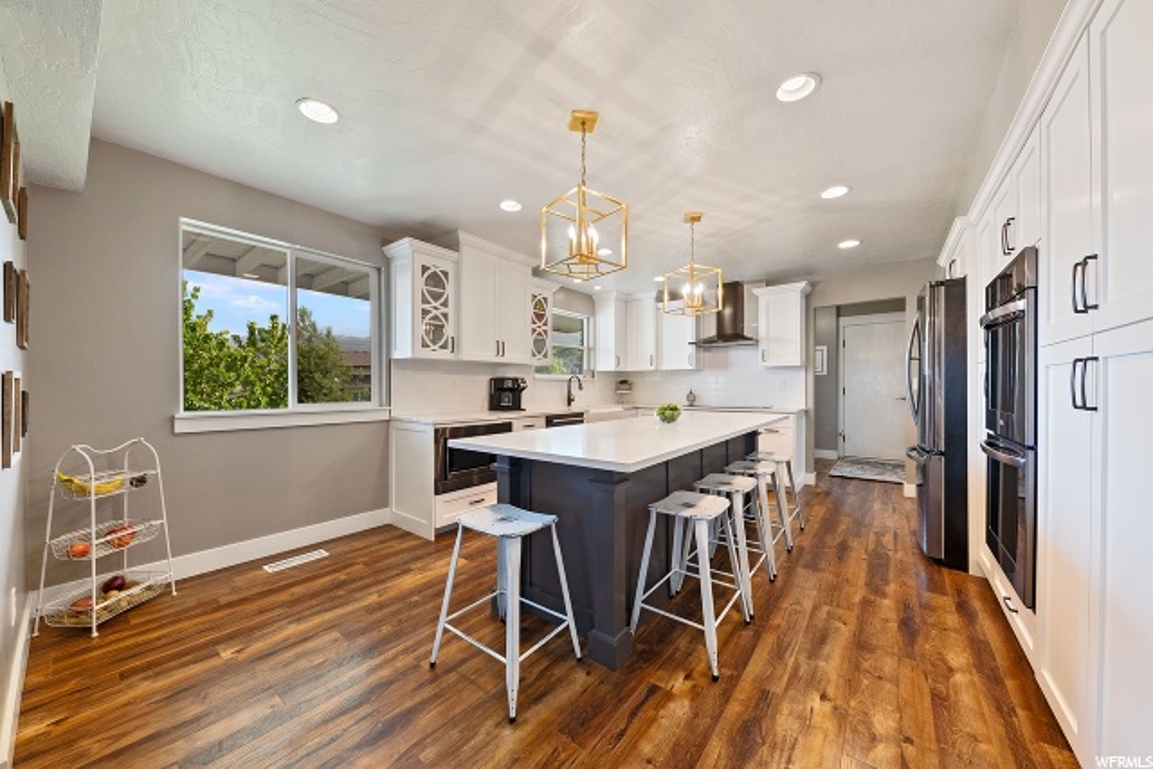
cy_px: 384
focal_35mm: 13
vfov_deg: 85.5
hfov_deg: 108.3
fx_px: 416
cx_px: 576
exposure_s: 1
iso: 100
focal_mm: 13
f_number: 8
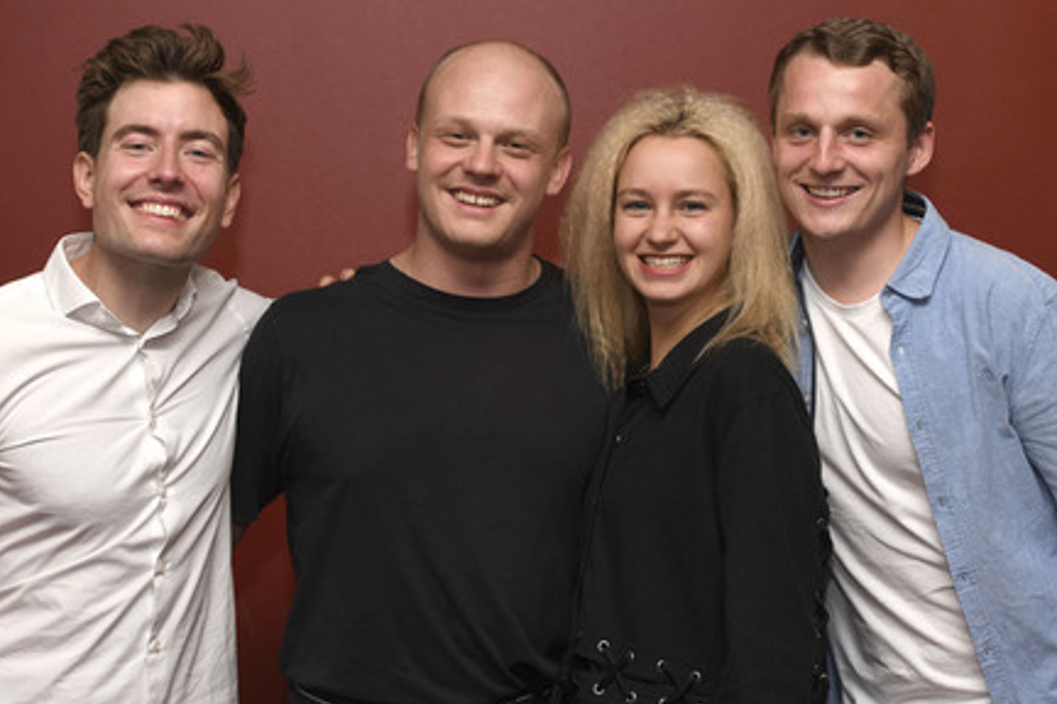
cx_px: 520
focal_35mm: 73
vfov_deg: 18.7
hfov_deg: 27.7
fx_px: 2143
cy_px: 342
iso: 640
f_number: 4
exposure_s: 1/500
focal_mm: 70
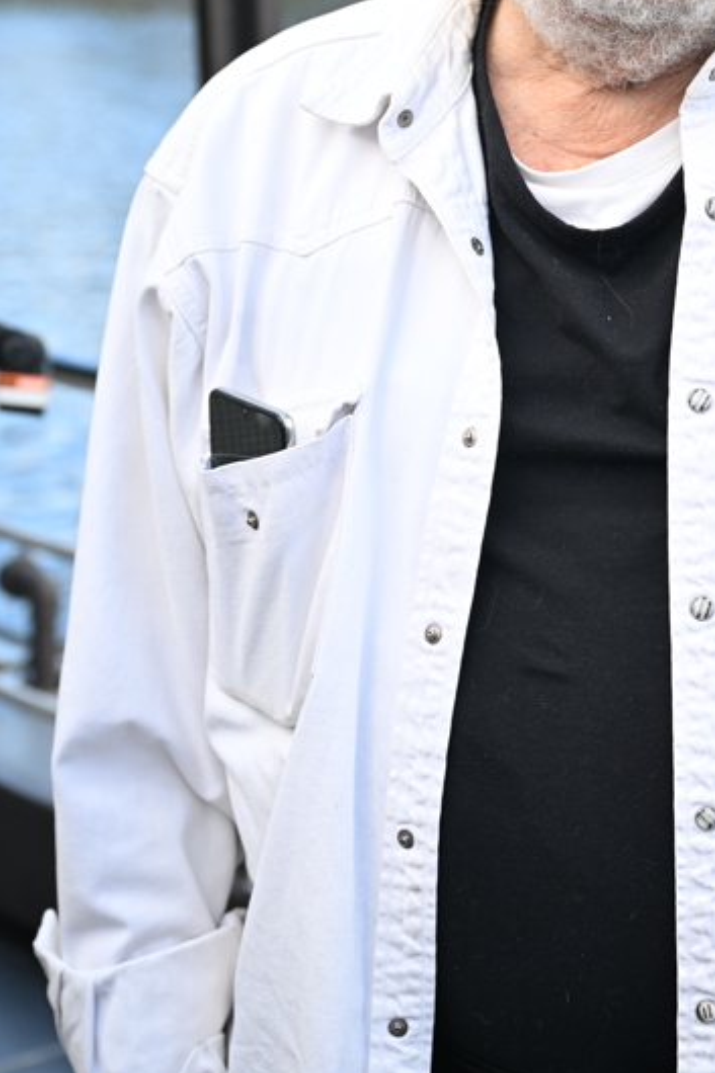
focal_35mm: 84
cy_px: 333
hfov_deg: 16.0
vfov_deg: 24.1
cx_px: 664
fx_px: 2504
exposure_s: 1/800
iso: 400
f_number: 3.5
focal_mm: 43
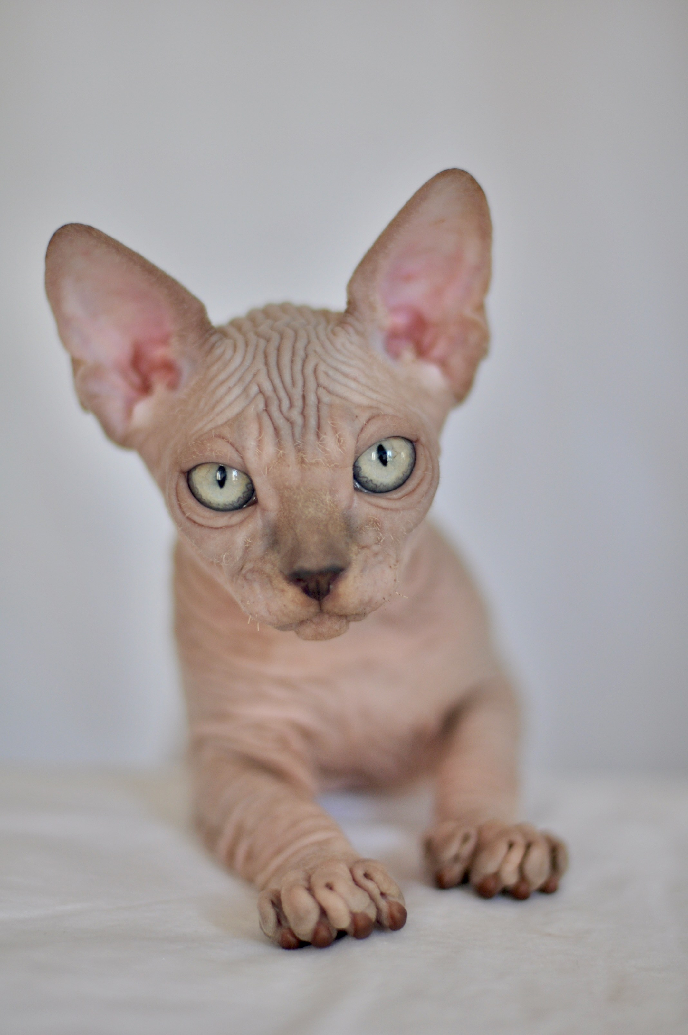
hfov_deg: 18.1
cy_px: 518
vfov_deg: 27.0
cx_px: 344
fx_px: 2155
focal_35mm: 75
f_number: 1.4
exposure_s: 1/640
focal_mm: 50
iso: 400
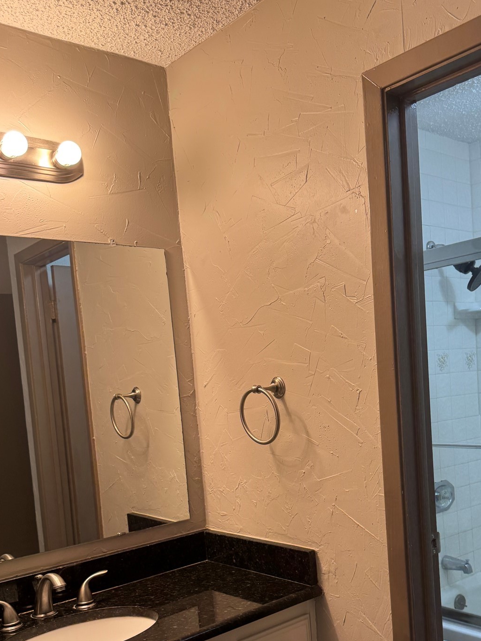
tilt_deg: -6.0
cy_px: 435
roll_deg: +4.7
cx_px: 326
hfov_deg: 39.1
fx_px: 667
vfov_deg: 50.3
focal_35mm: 36
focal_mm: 6.76
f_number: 1.78
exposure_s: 1/120
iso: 125
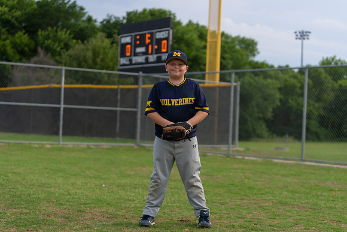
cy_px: 116
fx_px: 675
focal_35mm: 70
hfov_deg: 28.8
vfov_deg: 19.5
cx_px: 174
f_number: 2.8
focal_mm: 70
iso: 160
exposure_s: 1/320
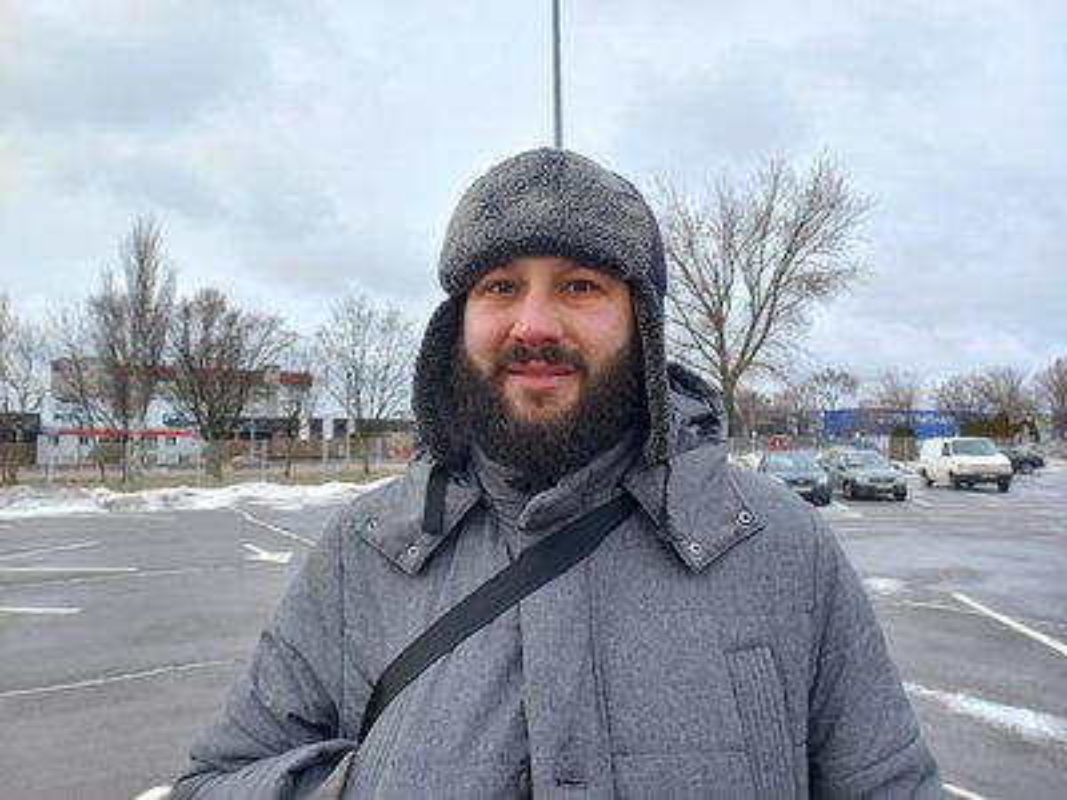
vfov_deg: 54.9
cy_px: 400
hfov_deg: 69.4
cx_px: 534
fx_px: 771
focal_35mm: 25
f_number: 1.8
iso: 25
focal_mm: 4.6
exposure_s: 1/167
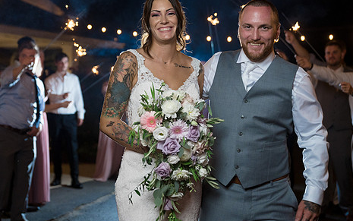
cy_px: 99
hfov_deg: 29.8
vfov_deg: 18.9
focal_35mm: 69
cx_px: 182
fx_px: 664
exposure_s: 1/200
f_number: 2.8
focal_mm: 49
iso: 2000
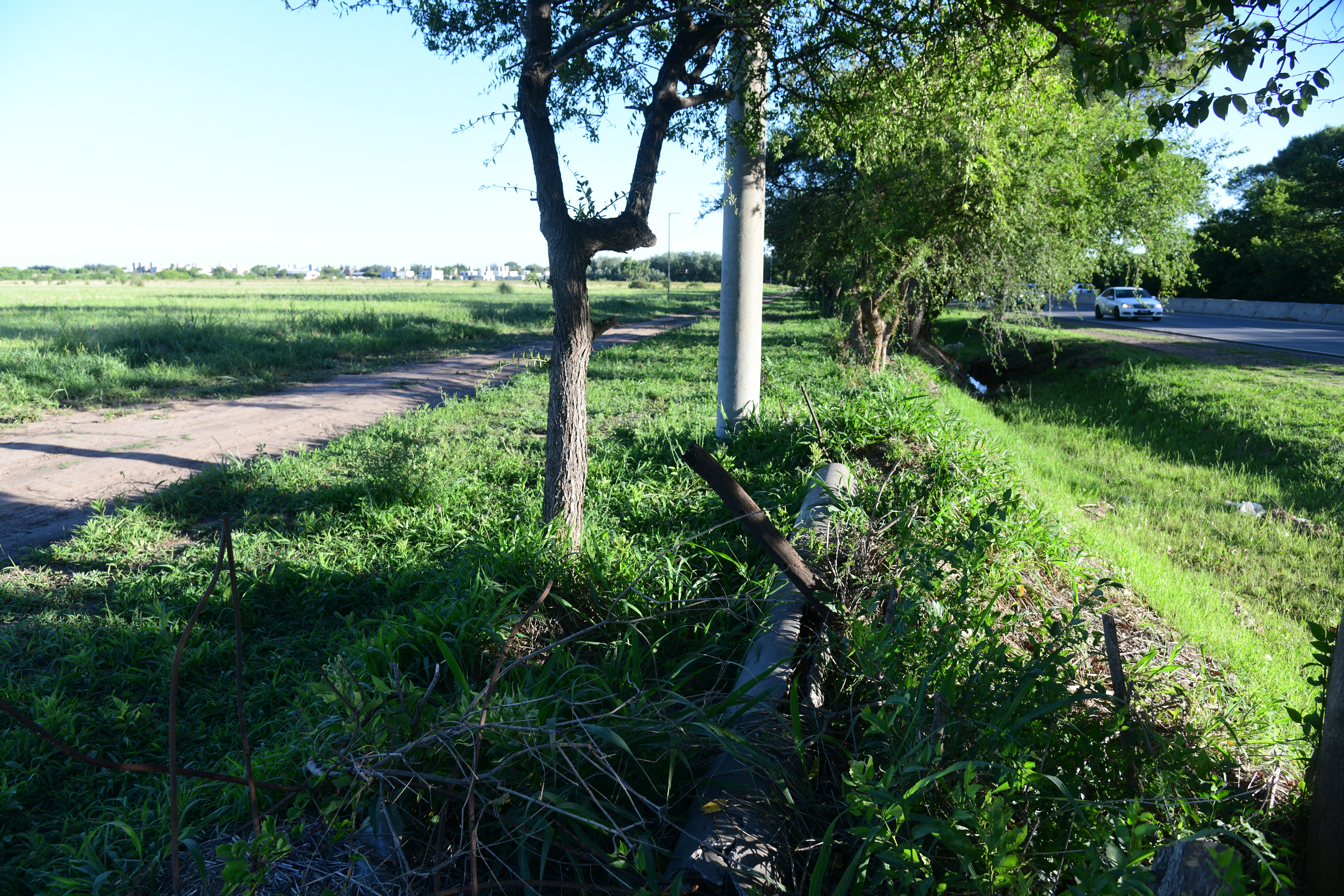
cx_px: 672
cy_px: 448
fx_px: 896
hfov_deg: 73.7
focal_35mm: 24
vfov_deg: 53.1
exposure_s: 1/500
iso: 500
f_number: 5.6
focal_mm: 24
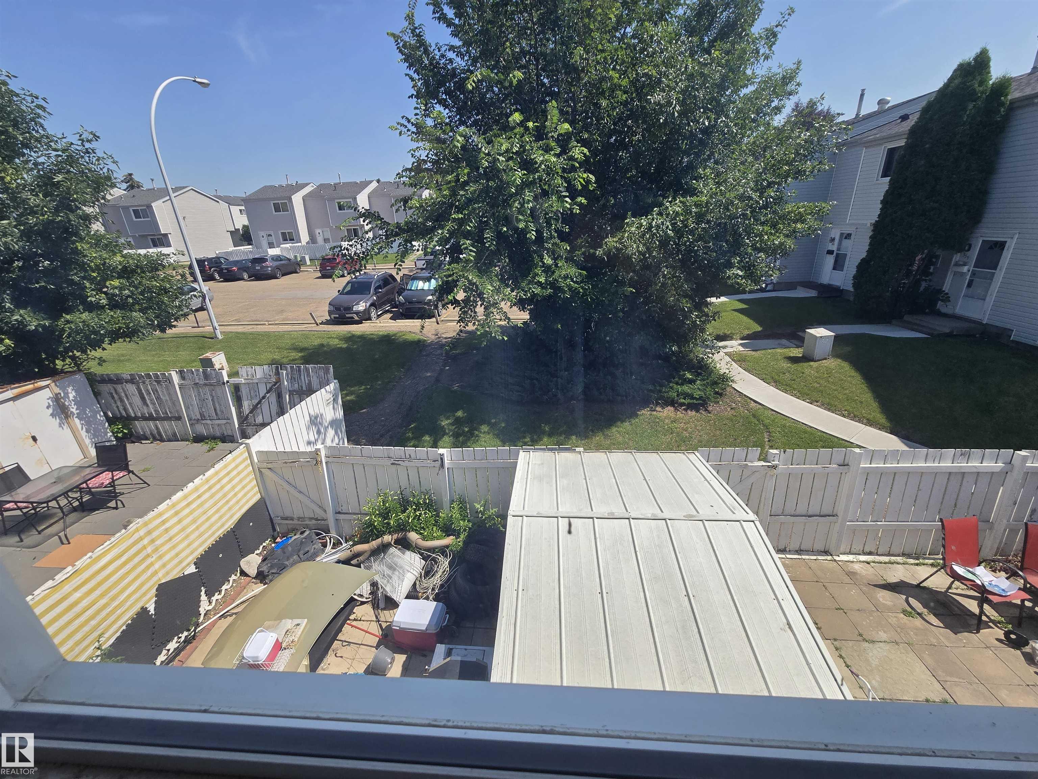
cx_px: 519
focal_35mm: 13
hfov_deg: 106.2
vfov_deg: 89.9
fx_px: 390
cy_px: 390
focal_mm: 2.2
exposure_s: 1/2000
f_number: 2.2
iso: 64
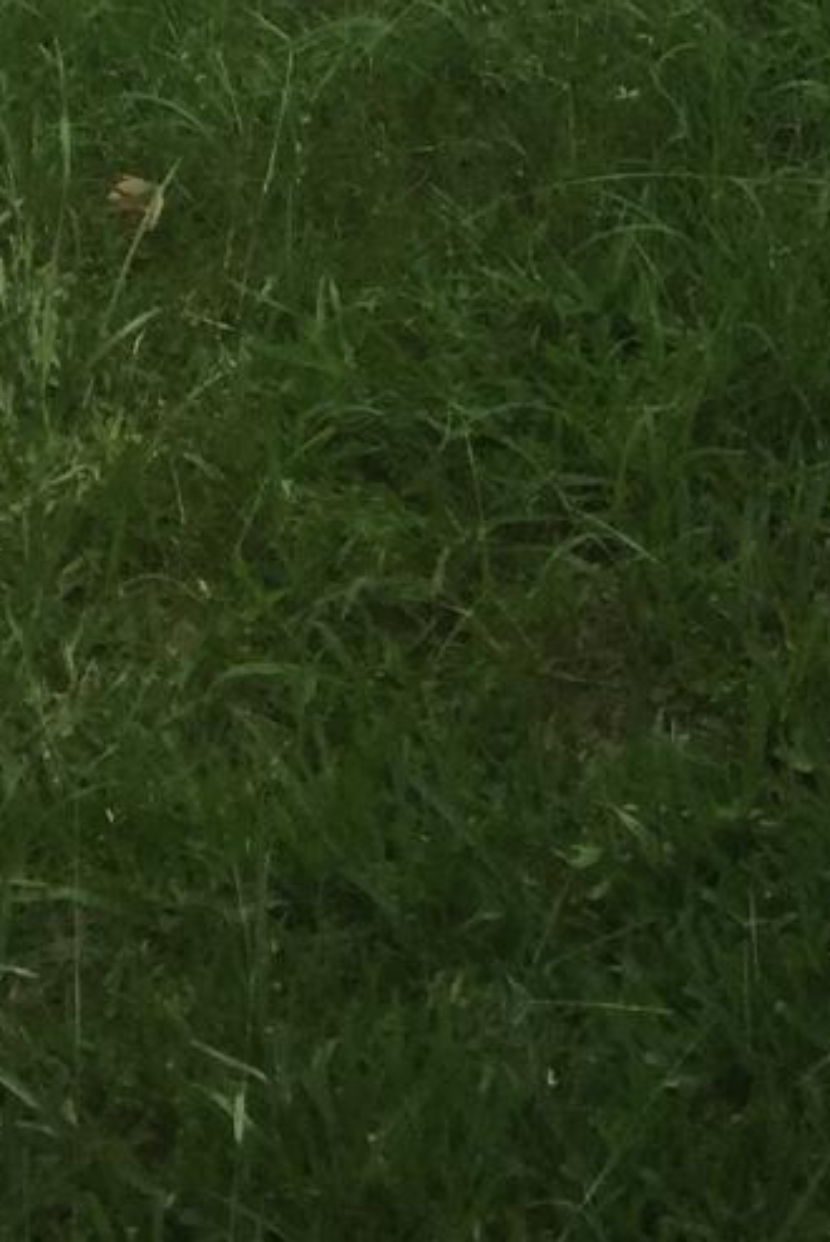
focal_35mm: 122
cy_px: -1149
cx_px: 1185
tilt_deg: -8.5
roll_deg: -0.1
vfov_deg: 14.3
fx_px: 4213
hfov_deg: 10.9
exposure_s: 1/416
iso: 32
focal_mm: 4.15
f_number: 2.2
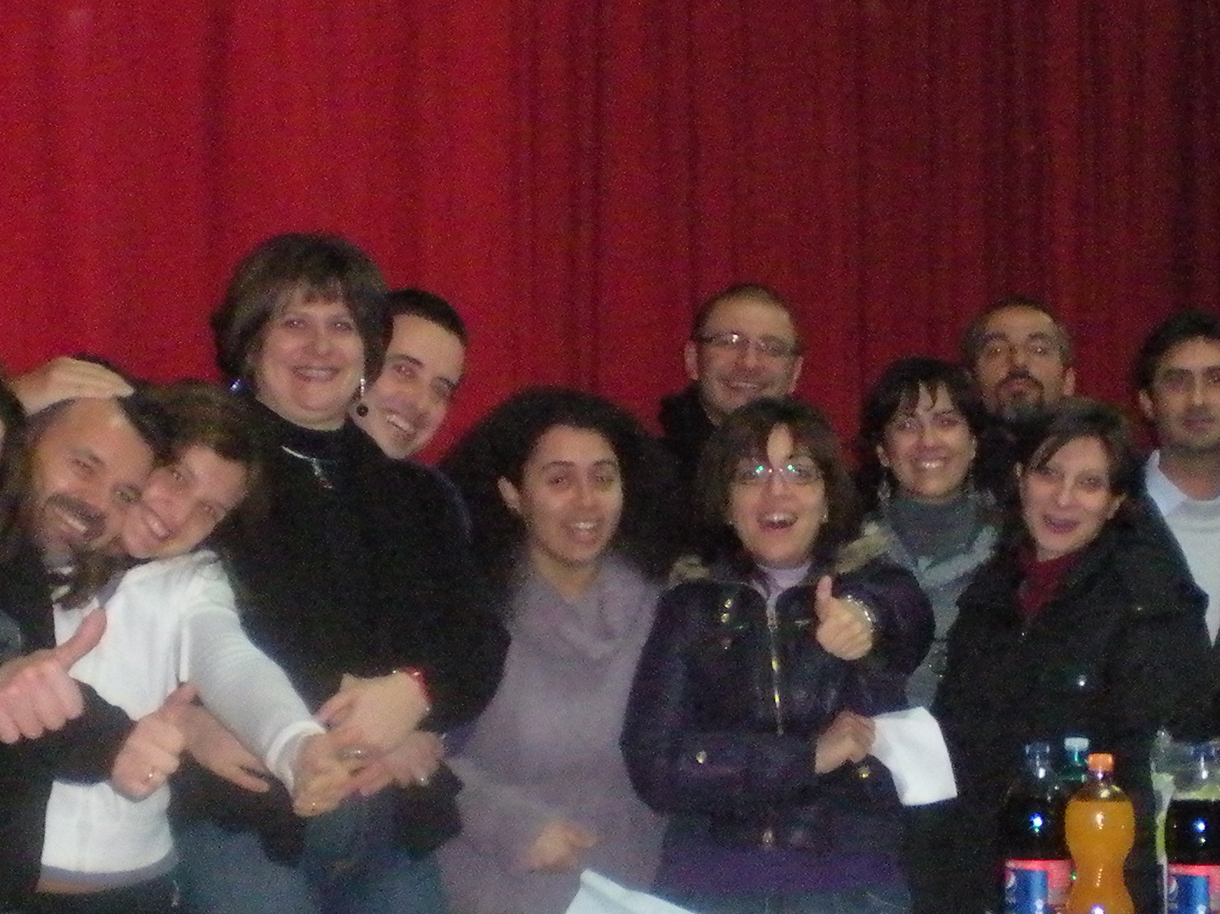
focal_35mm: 89
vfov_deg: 16.5
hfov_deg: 22.0
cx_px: 735
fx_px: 3136
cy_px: 661
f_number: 3.1
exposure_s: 1/60
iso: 800
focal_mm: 6.3
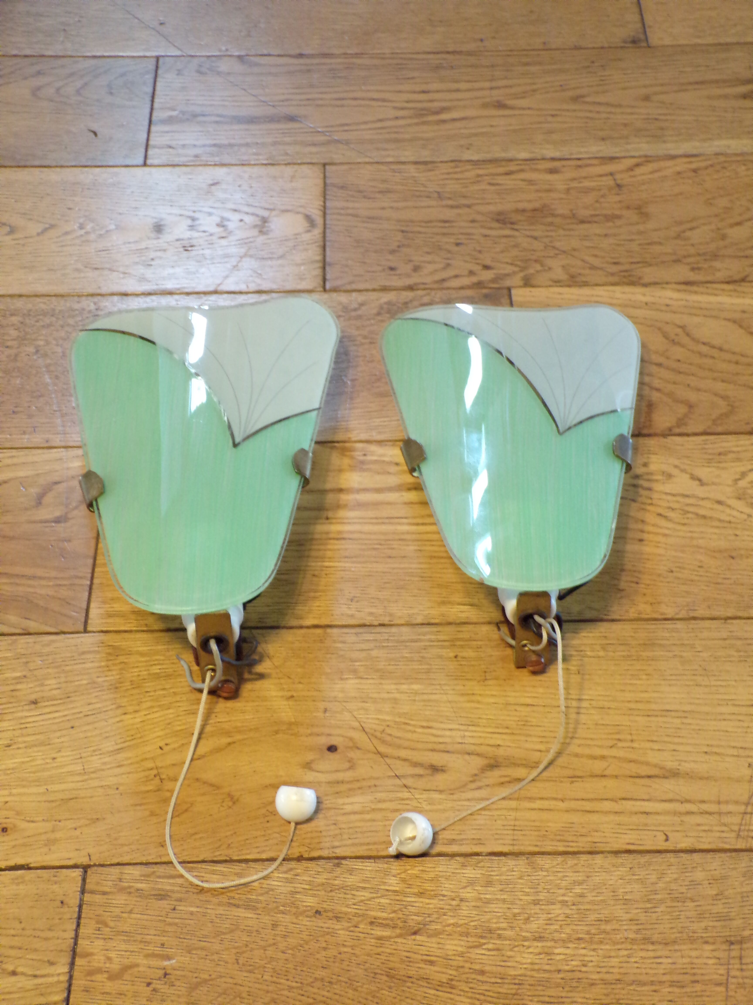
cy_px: 502
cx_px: 376
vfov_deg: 34.3
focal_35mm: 56
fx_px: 1624
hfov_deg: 26.1
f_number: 3.7
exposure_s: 1/12
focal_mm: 10.1
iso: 400
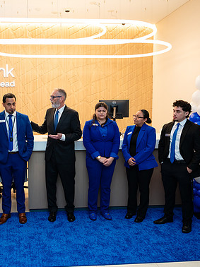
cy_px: 132
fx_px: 301
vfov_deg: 47.9
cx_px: 64
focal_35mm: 39
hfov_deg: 36.3
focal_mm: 25.5
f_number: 3.2
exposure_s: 1/200
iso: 400
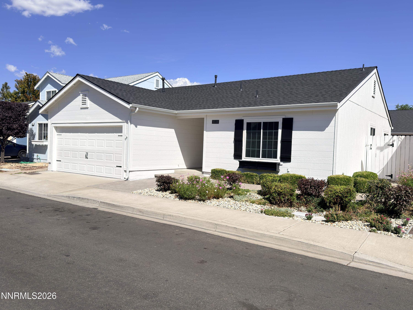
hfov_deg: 63.4
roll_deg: -2.3
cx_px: 206
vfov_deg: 49.7
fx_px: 334
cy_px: 155
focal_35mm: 28
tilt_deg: -2.6
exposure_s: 1/6173
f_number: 1.78
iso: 64
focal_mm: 6.76
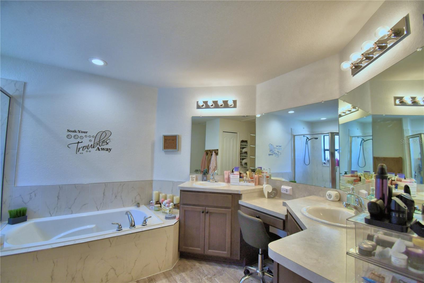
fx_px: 177
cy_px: 142
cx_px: 212
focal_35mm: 15
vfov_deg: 77.3
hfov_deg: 100.4
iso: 400
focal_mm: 10
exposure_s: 1/100
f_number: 4.5
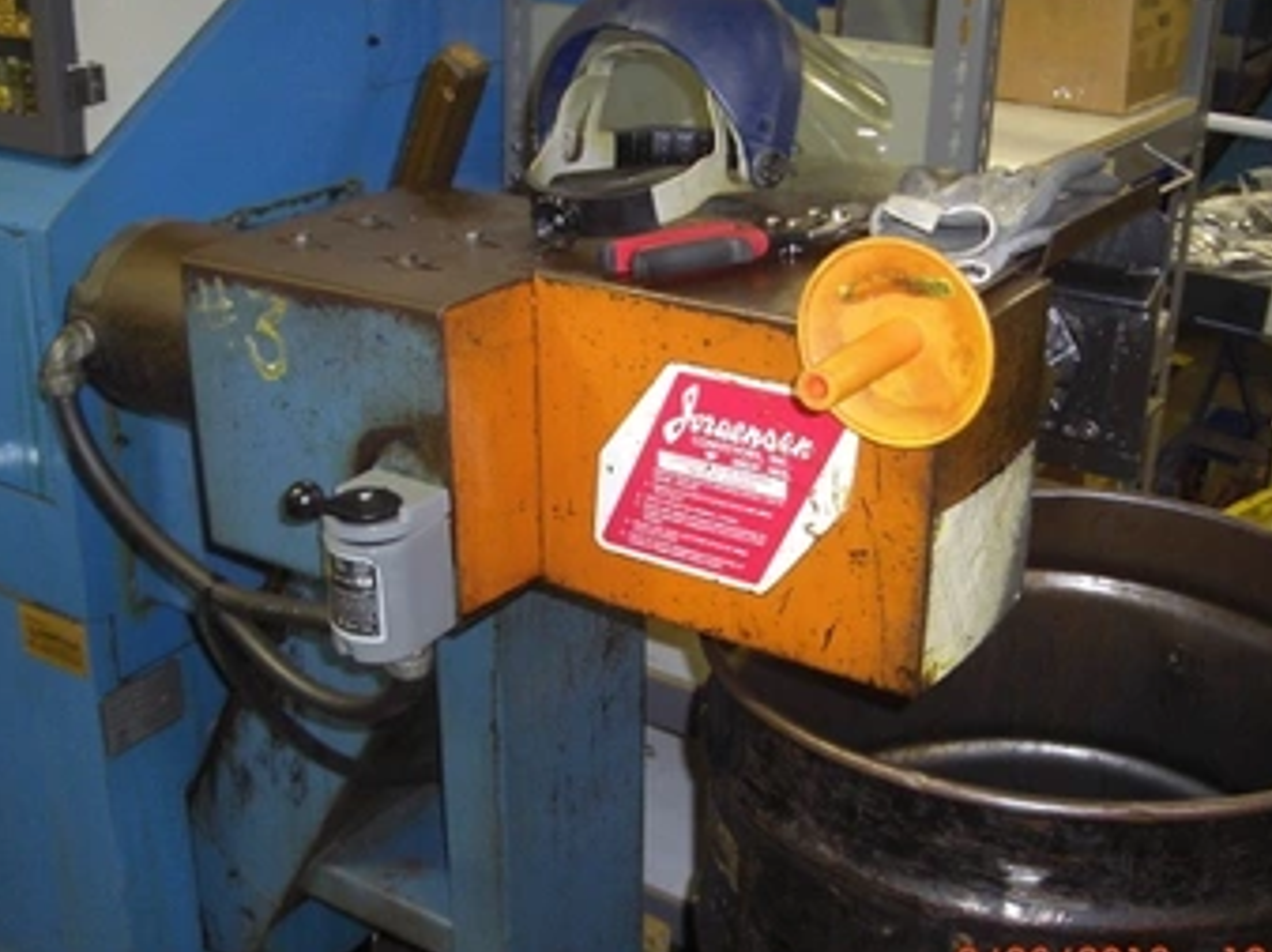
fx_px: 1652
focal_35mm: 45
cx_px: 677
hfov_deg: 42.1
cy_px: 516
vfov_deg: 32.1
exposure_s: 1/60
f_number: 2.7
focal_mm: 6.2
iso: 200
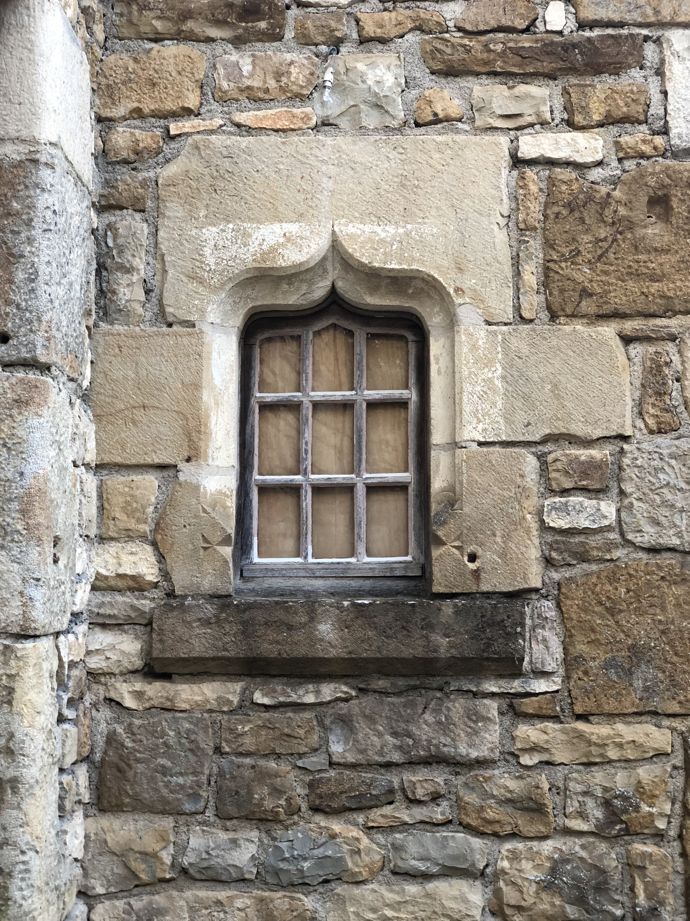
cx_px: 345
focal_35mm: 52
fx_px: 1382
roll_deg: +0.3
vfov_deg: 36.8
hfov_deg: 28.0
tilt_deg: +7.4
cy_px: 460
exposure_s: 1/60
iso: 40
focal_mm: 6
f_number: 2.4
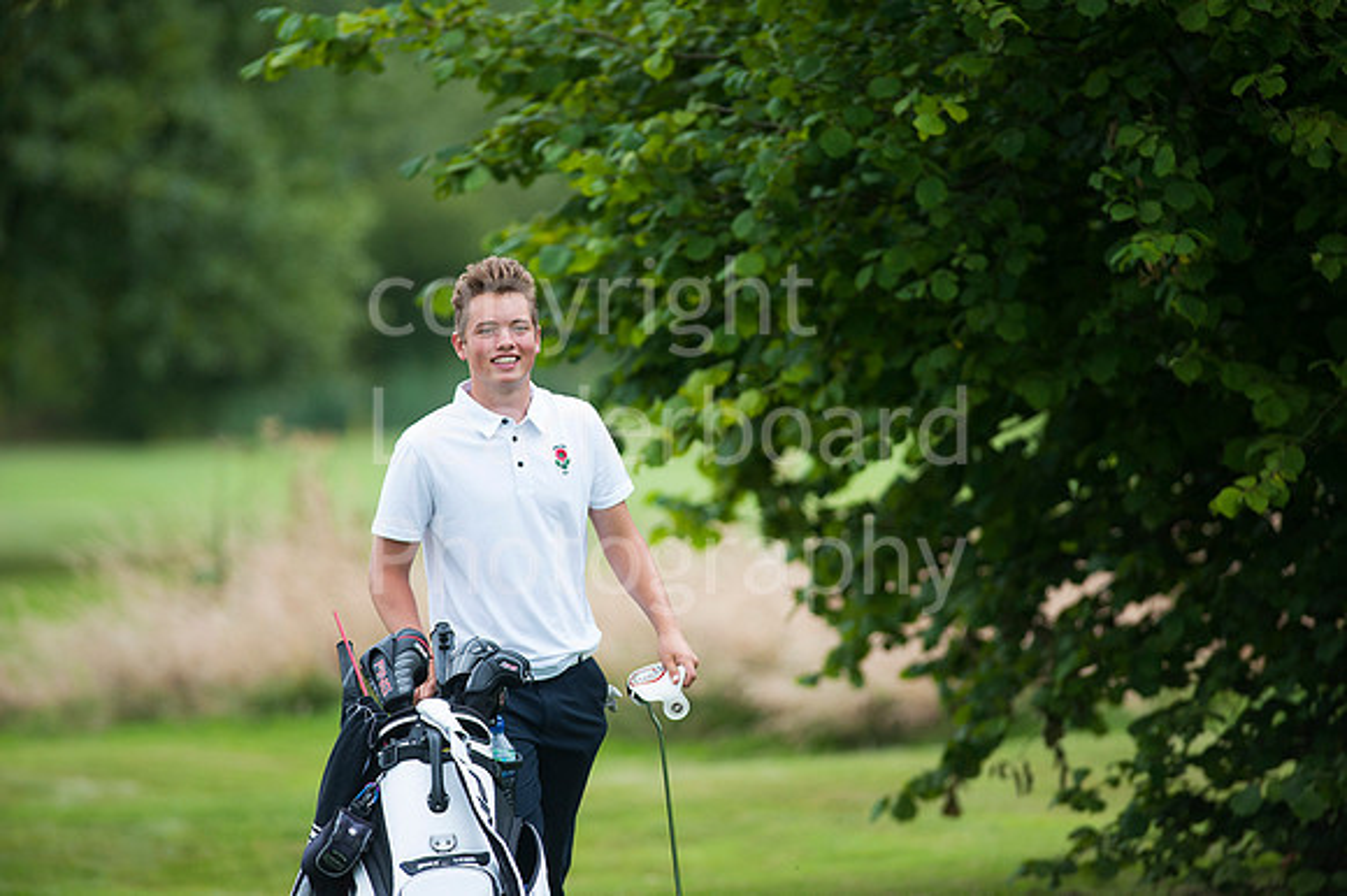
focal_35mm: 300
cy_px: 448
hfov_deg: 6.9
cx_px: 674
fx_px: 11218
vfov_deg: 4.6
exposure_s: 1/1000
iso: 800
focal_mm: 300
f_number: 4
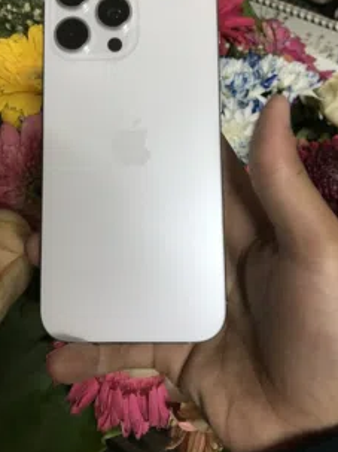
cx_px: 150
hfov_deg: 38.6
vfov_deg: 49.5
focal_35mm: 37
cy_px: 163
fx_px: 482
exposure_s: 1/20
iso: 40
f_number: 1.8
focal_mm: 3.99
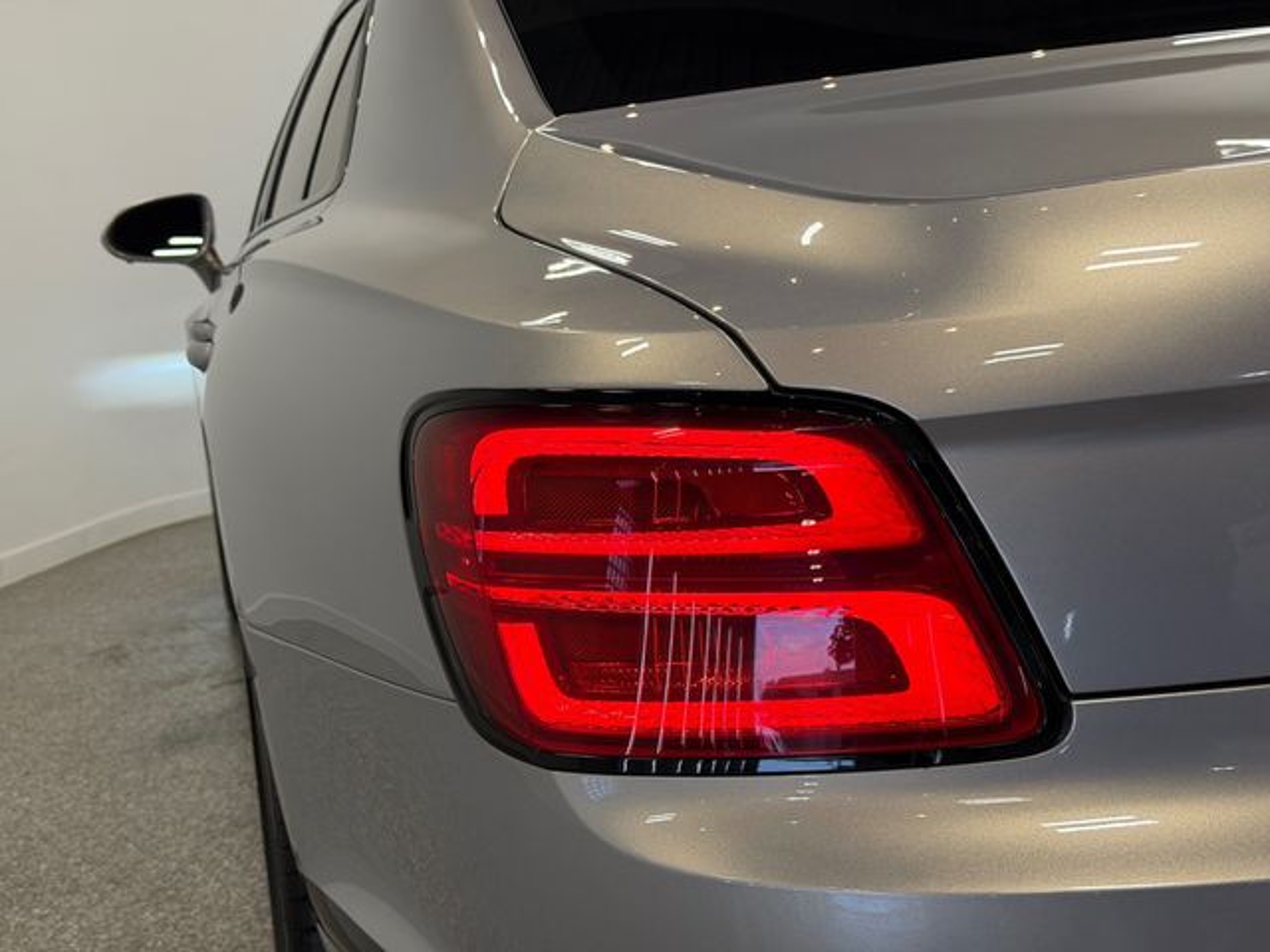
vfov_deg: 30.3
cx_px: 635
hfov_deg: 39.7
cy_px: 476
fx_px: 1761
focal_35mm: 48
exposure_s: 1/425
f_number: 1.78
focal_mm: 6.76
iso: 80
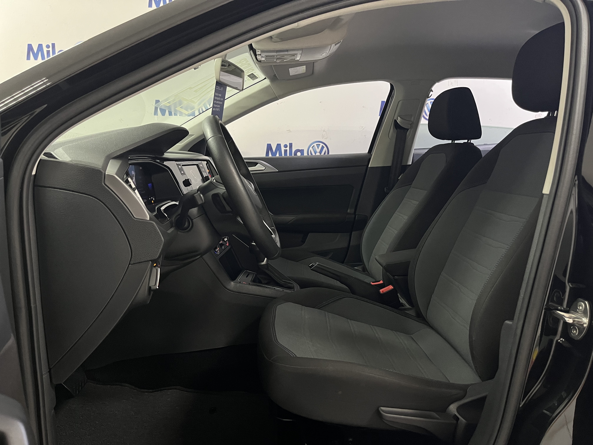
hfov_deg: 67.3
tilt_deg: -8.9
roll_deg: -0.4
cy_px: 222
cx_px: 296
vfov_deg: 53.1
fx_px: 445
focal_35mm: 26
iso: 500
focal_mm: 5.1
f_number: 1.6
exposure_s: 1/40
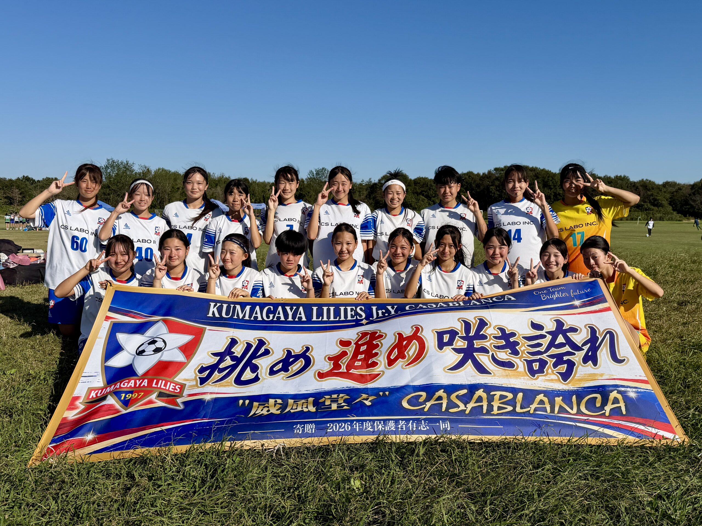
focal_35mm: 24
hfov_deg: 71.6
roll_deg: +0.0
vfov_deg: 56.8
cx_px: 351
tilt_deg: -1.4
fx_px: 487
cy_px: 263
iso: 80
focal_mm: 6.76
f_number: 1.78
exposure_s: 1/9091
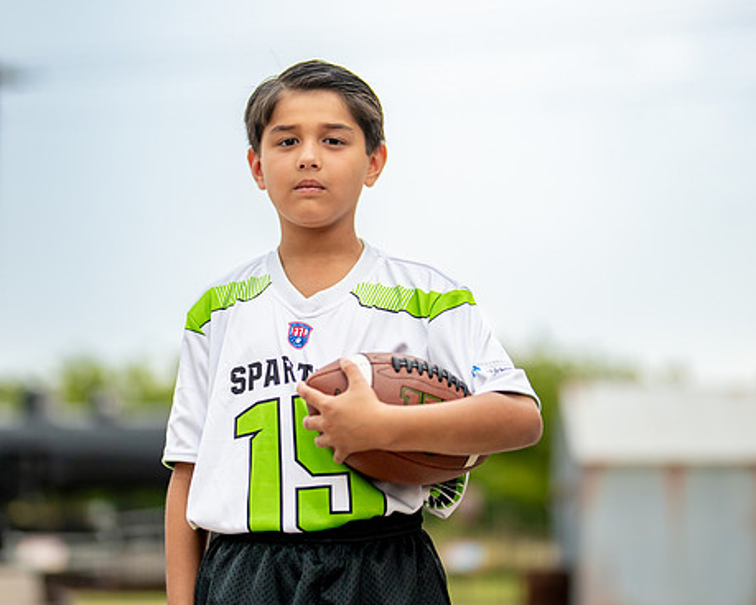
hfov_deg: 23.6
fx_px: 1812
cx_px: 327
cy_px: 250
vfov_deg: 18.9
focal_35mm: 81
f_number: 1.2
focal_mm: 50
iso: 500
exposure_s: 1/800
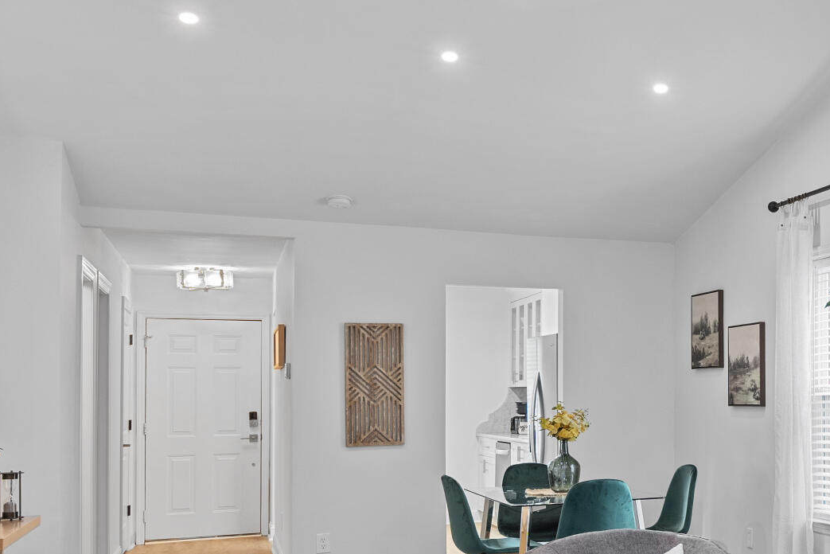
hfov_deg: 35.8
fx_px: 1061
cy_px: 362
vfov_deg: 29.1
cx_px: 931
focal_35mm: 46
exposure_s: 1/4
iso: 640
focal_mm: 16
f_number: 8
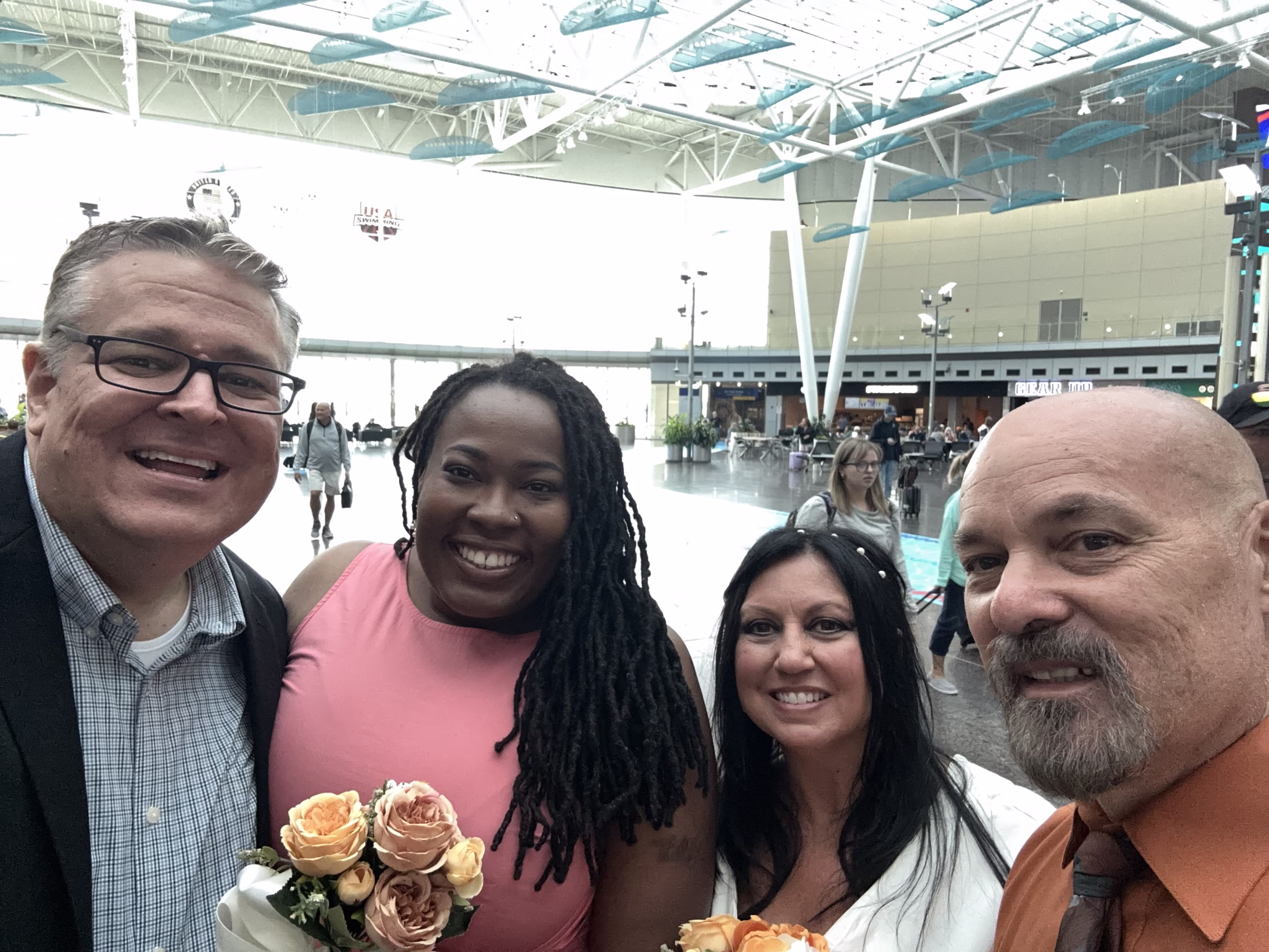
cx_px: 634
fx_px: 843
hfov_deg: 73.9
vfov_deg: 58.9
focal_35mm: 23
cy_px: 476
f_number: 1.9
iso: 160
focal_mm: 2.69
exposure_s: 1/120
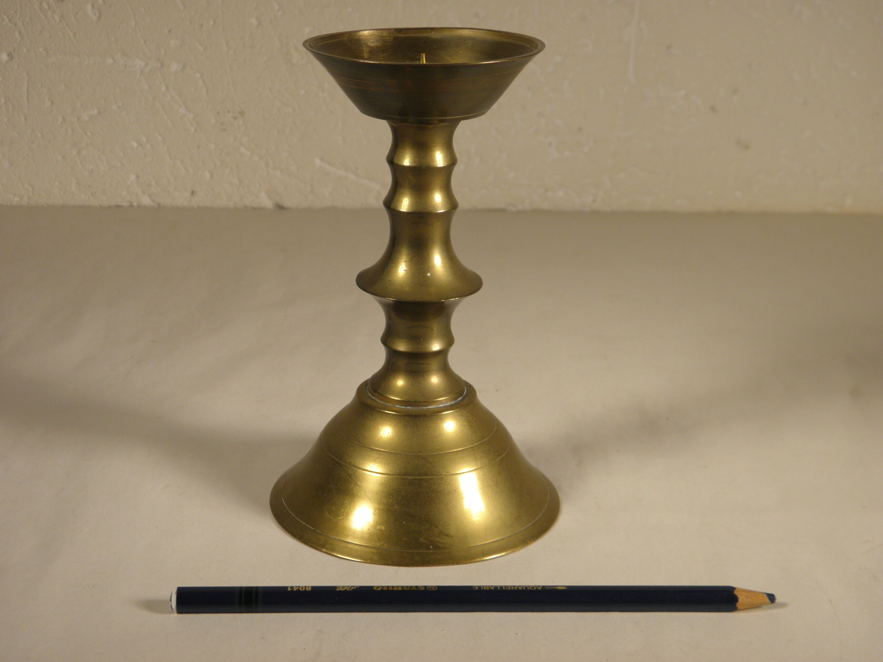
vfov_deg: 27.0
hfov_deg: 35.5
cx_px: 442
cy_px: 331
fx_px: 1377
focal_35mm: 54
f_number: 4.1
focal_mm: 9.7
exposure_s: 1/60
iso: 100
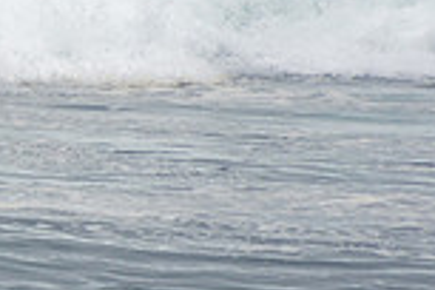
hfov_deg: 0.9
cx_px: -344
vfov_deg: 0.6
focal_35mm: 2274
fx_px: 27475
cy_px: 10
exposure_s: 1/1250
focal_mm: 400
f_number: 5.6
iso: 360
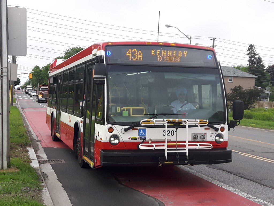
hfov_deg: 58.4
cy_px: 103
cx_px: 137
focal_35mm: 31
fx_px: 245
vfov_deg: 45.4
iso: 40
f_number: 1.9
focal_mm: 3.7
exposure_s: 1/509
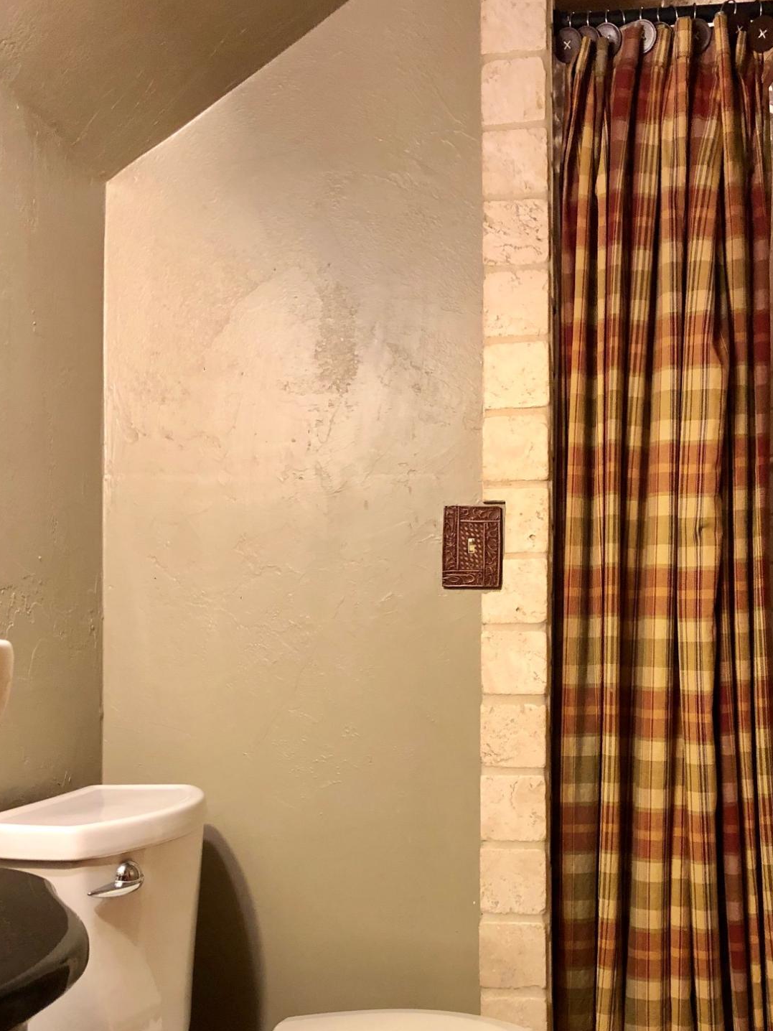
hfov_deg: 36.8
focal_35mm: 39
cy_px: 671
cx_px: 419
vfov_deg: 47.2
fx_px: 1161
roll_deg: +0.2
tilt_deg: -0.7
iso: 100
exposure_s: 1/15
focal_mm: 3.99
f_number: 1.8
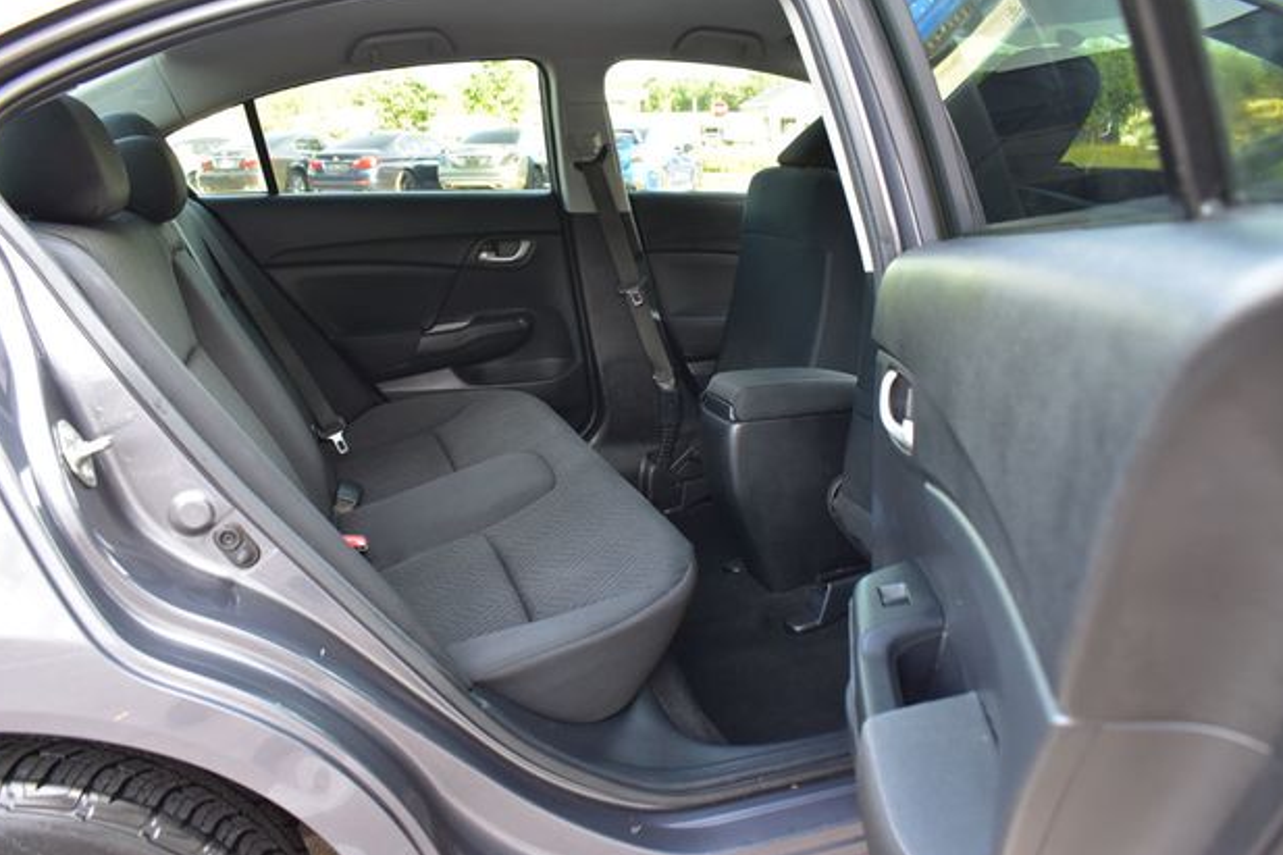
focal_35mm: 28
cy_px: 433
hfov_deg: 65.5
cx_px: 636
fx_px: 998
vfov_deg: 46.4
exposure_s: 1/15
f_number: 6.3
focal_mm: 18
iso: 450
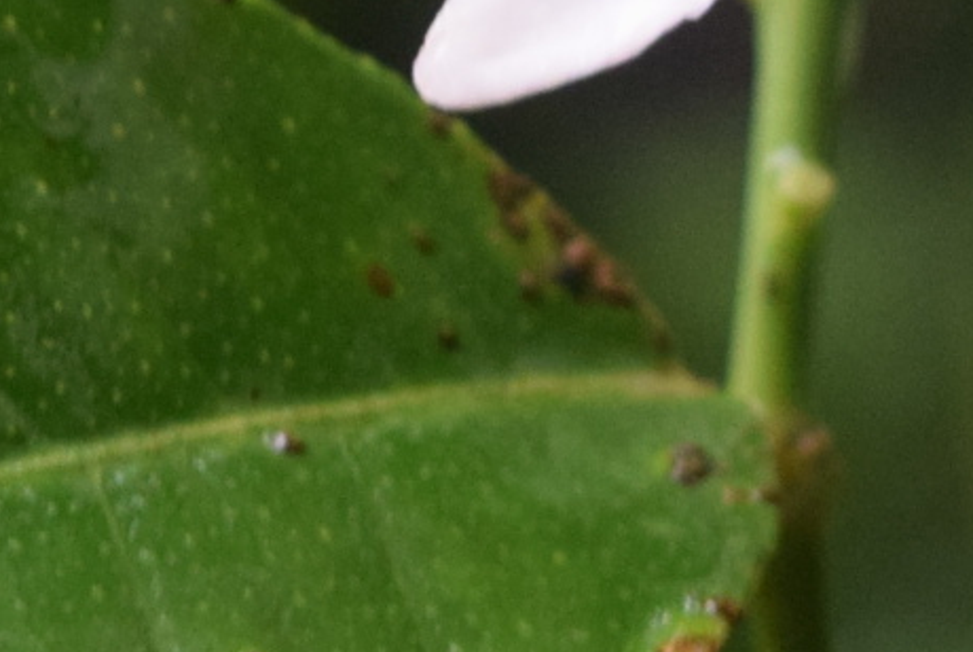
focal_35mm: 390
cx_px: 825
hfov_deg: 5.3
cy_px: -476
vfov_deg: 3.5
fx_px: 10554
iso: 1100
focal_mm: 40
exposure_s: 1/125
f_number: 4.8
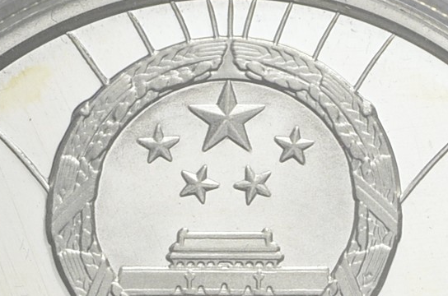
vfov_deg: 4.2
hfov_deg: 6.2
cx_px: 699
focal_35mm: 326
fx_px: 4047
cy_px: 424
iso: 400
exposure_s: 1/250
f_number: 14
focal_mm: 48
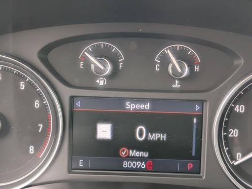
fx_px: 458
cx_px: 110
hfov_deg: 30.7
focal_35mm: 63
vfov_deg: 23.3
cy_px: 99
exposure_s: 1/833
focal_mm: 6.9
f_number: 1.68
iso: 592
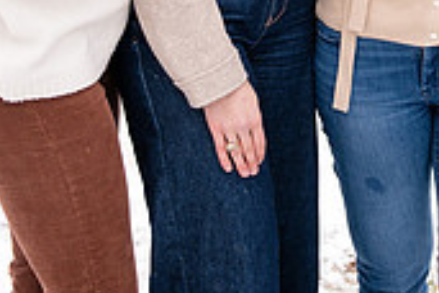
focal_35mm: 136
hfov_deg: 14.8
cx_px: 454
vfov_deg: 9.7
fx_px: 1658
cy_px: -168
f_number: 3.2
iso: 400
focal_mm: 40
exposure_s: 1/250
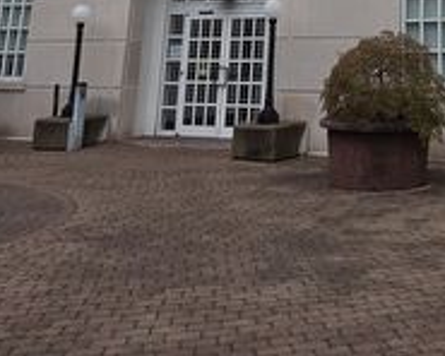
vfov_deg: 22.4
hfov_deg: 31.5
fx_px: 724
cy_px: -185
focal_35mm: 55
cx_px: 450
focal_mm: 2.2
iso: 100
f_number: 2.2
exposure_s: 1/1000
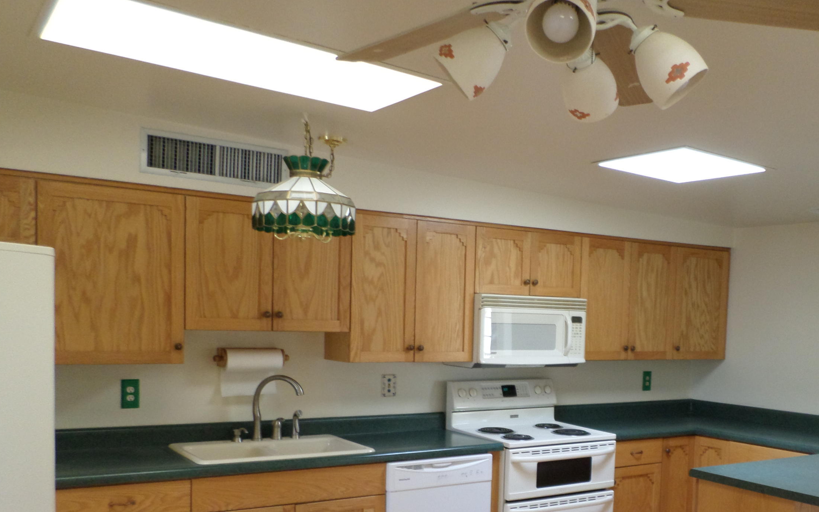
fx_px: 804
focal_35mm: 36
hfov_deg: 53.3
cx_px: 522
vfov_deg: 34.7
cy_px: 378
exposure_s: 1/30
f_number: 2.5
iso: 160
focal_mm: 4.5
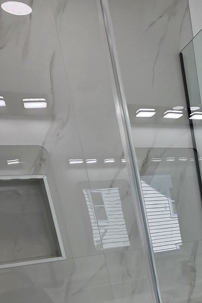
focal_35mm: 40
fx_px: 337
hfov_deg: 26.7
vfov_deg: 42.7
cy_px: 294
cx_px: 281
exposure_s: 1/120
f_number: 2.2
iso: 64
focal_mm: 2.2
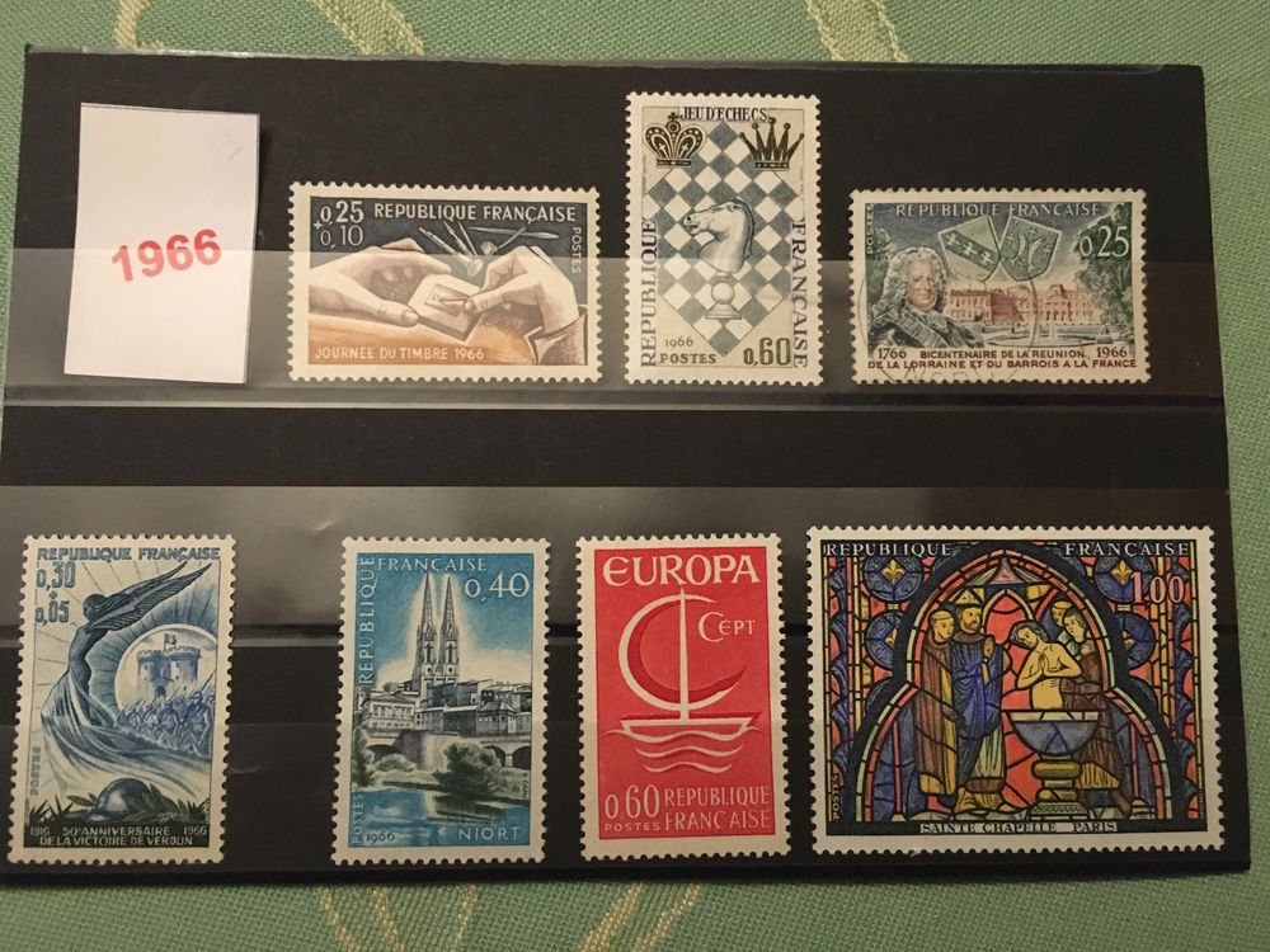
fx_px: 1064
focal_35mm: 29
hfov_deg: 61.7
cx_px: 635
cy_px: 476
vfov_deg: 48.2
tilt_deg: -82.4
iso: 320
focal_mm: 4.15
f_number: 2.2
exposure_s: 1/17
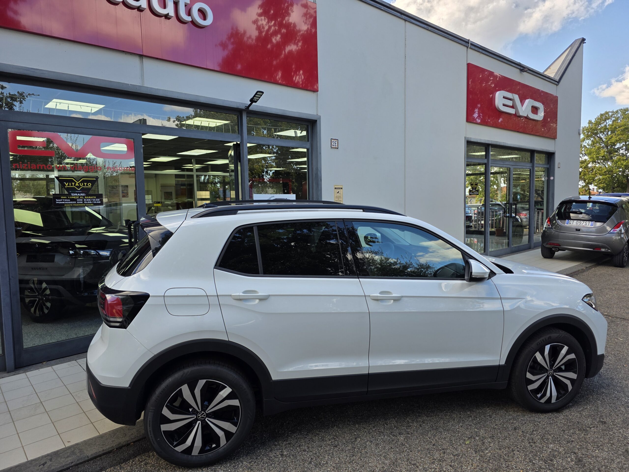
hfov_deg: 73.9
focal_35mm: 23
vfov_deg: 58.9
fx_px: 418
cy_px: 236
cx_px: 314
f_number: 1.7
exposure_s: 1/1300
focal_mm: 6.3
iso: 80
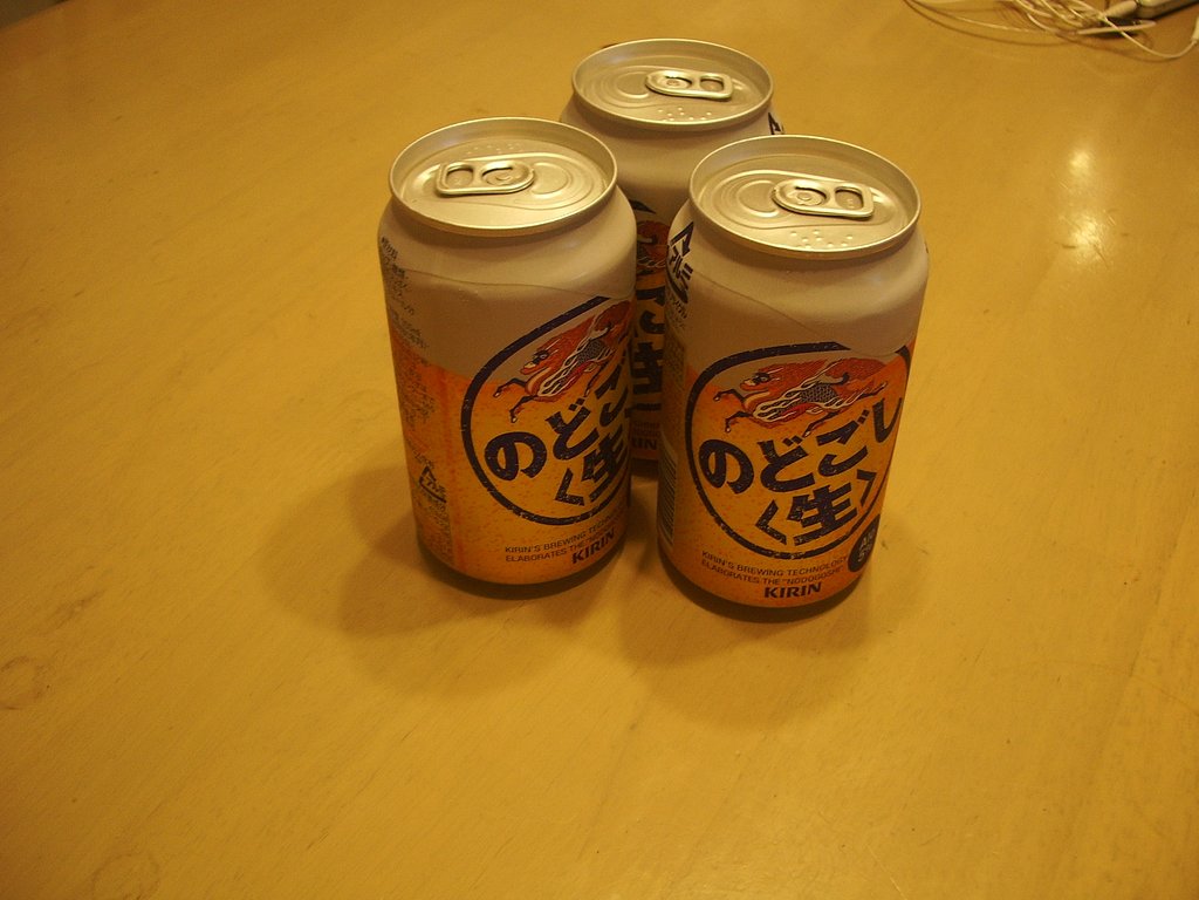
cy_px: 450
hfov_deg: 52.6
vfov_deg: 40.7
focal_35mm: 35
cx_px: 600
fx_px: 1212
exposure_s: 1/13
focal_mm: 5.8
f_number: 2.6
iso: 100
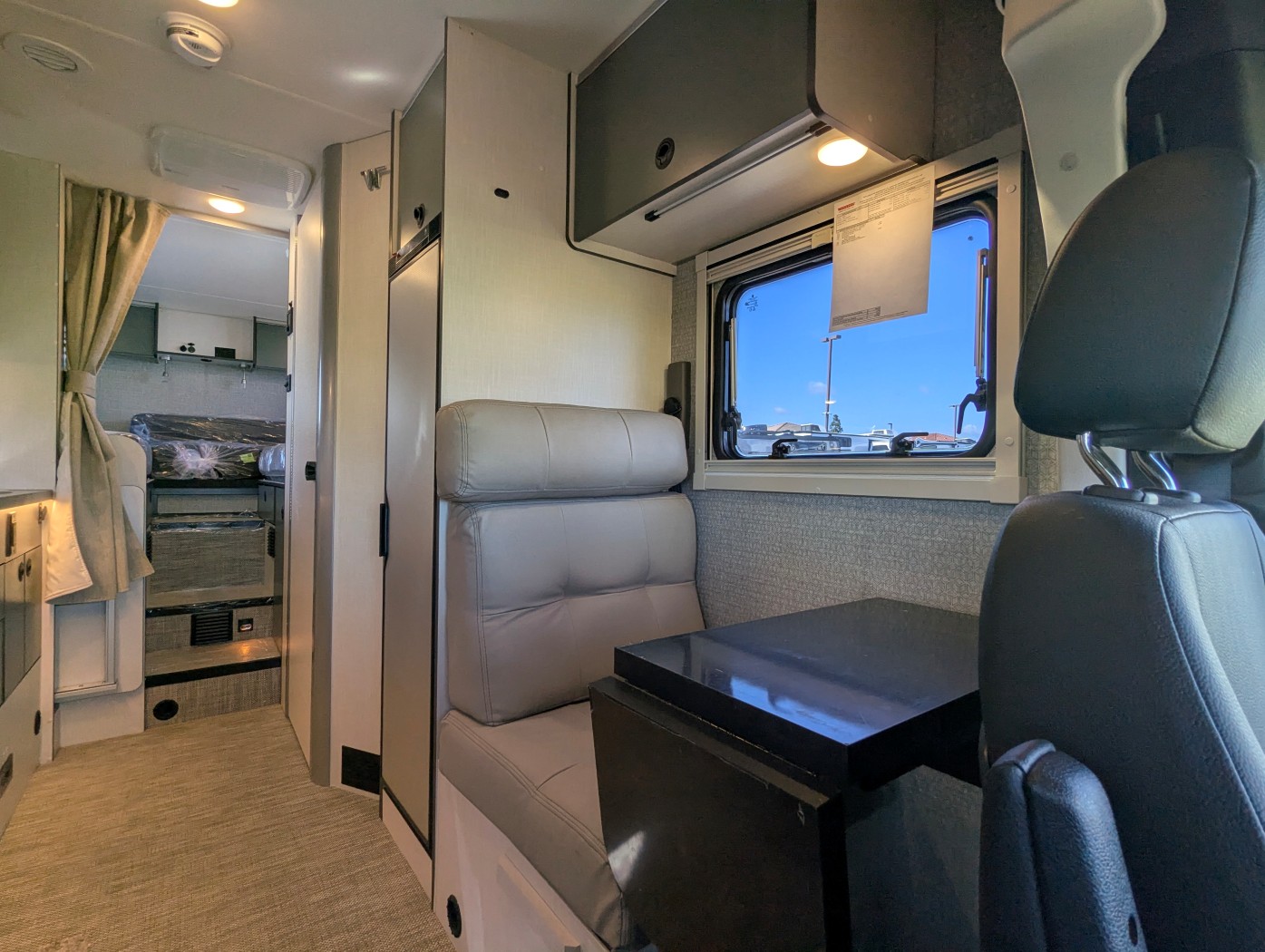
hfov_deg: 94.4
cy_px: 476
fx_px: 585
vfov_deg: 78.2
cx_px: 632
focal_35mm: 16
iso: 61
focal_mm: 2.35
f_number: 2.2
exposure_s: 1/170
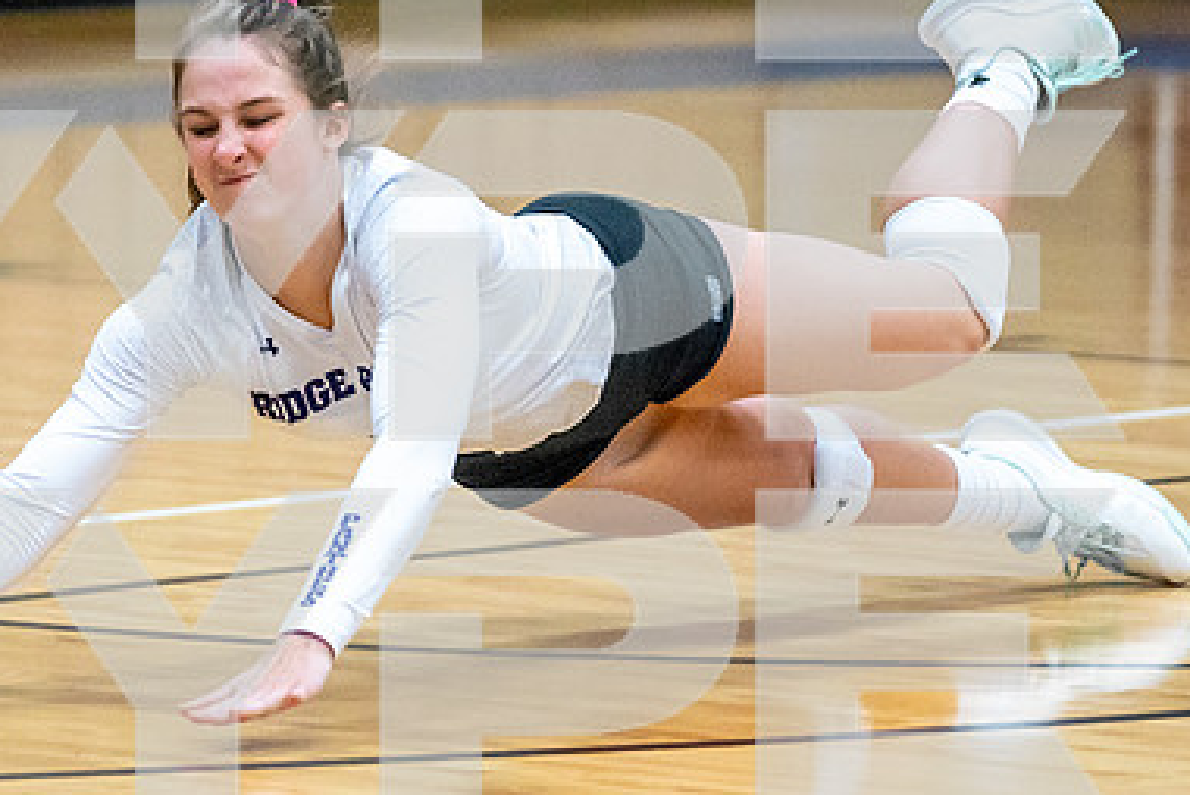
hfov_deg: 6.2
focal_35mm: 332
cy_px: 173
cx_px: 445
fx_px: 10982
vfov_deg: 4.1
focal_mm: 134
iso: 2000
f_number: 2.8
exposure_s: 1/1600
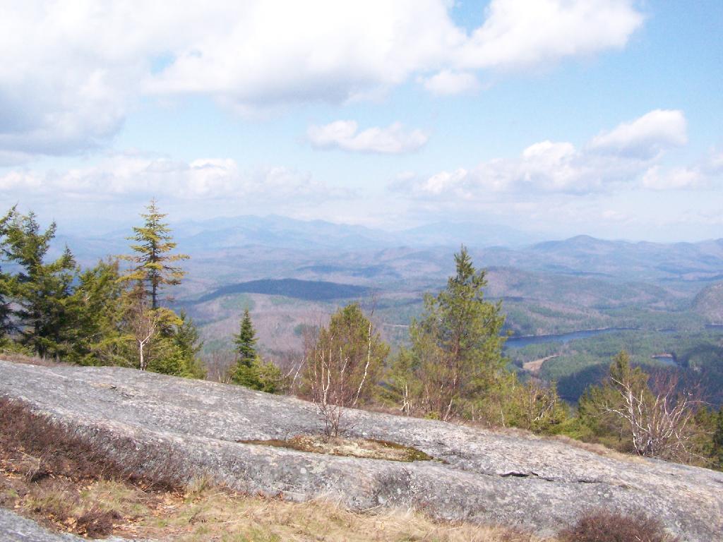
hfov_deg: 49.0
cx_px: 362
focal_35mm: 38
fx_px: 794
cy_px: 271
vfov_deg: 37.7
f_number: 5.6
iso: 400
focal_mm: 6.3
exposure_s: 1/1600
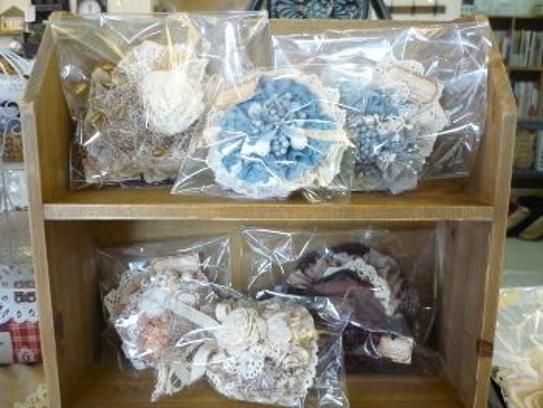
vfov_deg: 43.0
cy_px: 204
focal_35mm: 33
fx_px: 518
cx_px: 272
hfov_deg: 55.3
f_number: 2.8
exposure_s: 1/30
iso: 250
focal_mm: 5.5
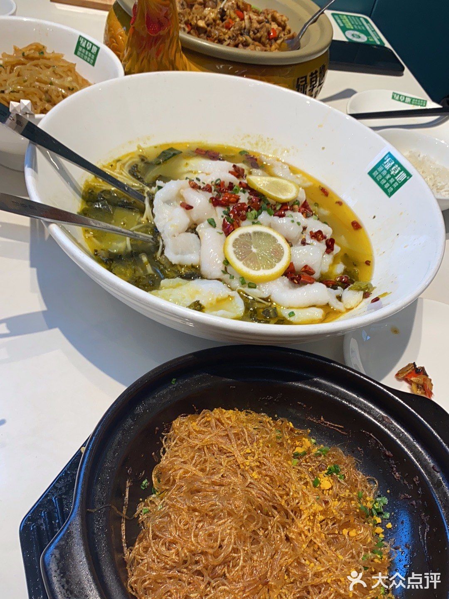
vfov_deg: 32.2
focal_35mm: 60
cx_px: 224
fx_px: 1038
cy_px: 300
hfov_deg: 24.4
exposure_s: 1/50
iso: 32
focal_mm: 4.25
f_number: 1.8
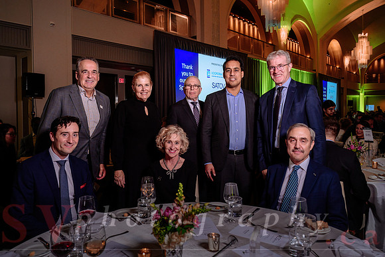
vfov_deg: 46.5
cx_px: 192
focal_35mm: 28
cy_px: 120
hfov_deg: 65.6
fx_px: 298
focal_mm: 25.5
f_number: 4
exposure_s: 1/80
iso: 1000
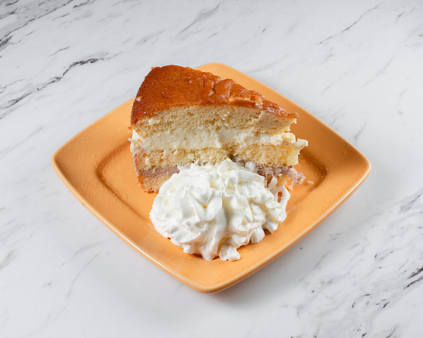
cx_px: 217
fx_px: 833
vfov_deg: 22.9
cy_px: 174
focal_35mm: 67
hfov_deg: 28.5
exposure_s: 1/200
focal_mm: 50
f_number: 10
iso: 200
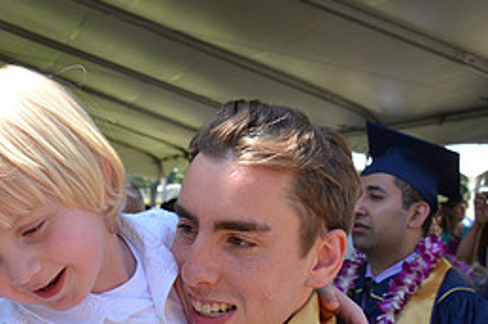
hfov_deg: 19.0
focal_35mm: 108
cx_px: 263
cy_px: 231
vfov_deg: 12.6
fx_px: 1461
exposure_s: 1/200
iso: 200
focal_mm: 32
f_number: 7.1
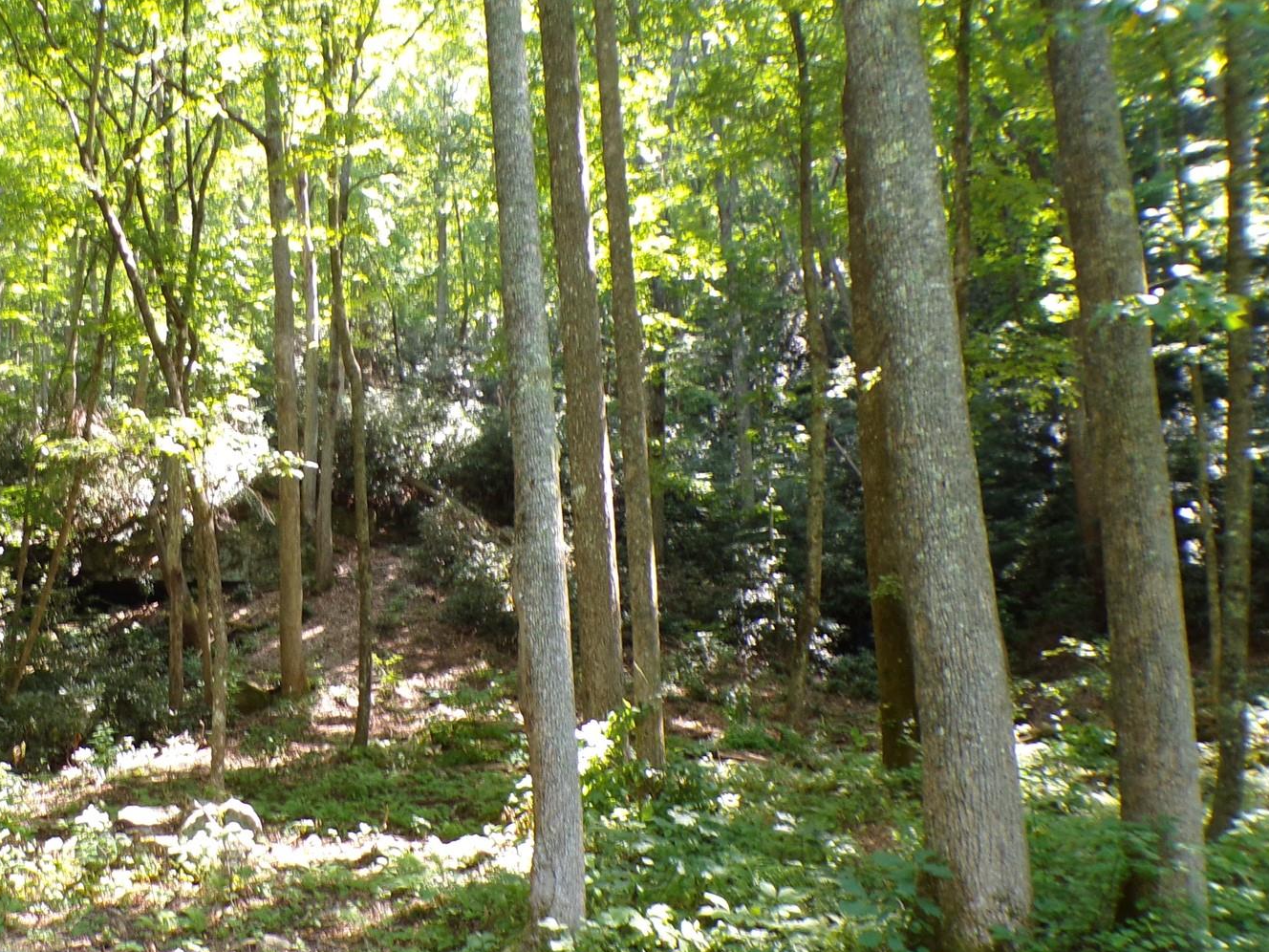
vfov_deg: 38.4
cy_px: 595
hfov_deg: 48.2
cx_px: 316
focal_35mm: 37
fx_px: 1356
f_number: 3
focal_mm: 4.3
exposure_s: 1/34
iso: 114
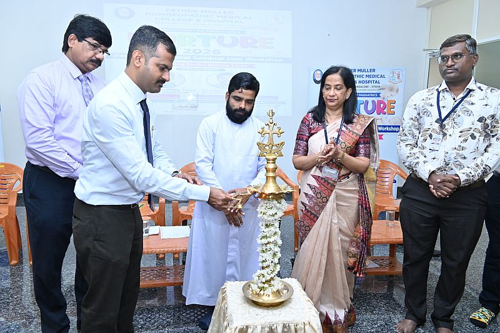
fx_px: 375
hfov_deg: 67.4
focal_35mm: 27
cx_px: 250
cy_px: 166
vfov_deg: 47.9
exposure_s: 1/100
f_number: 6.3
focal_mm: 18
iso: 1600
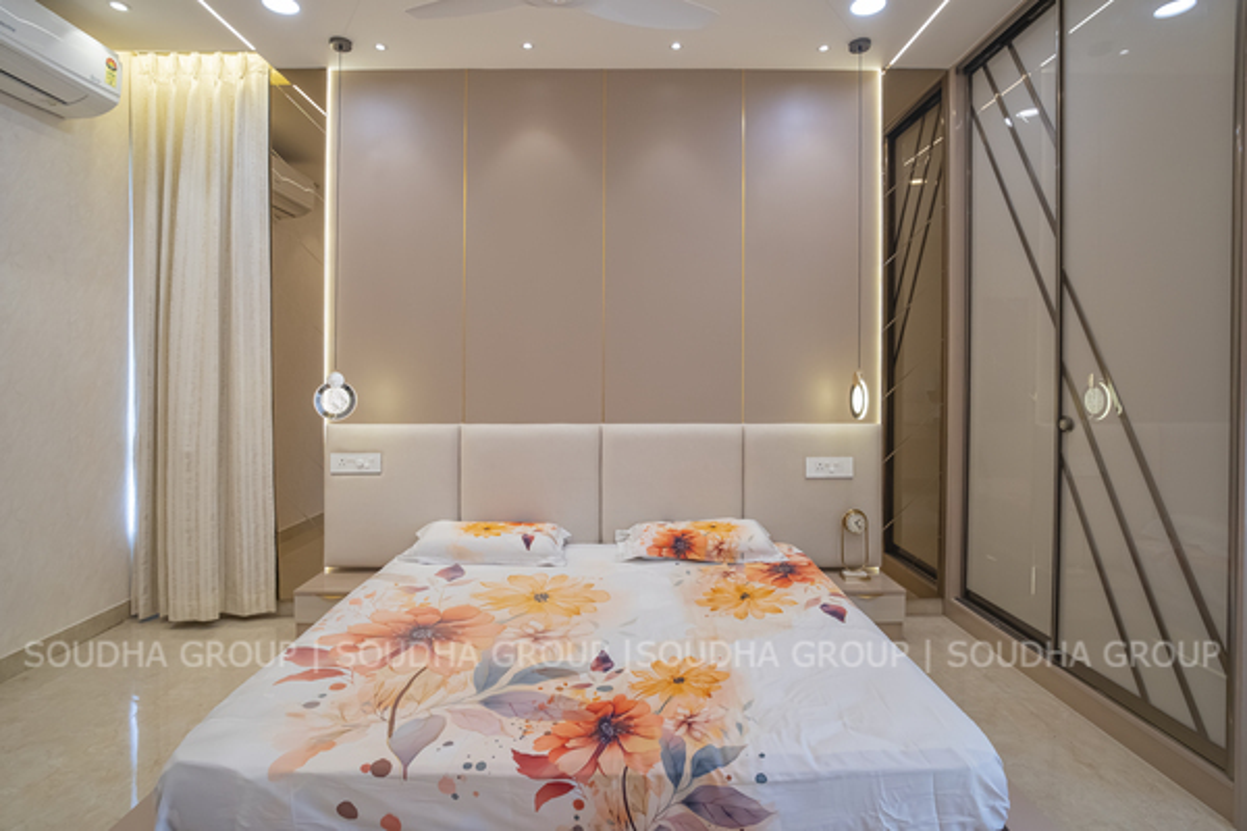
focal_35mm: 18
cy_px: 416
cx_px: 624
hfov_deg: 90.0
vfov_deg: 67.4
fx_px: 623
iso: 1000
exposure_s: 1/125
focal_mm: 18
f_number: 6.3
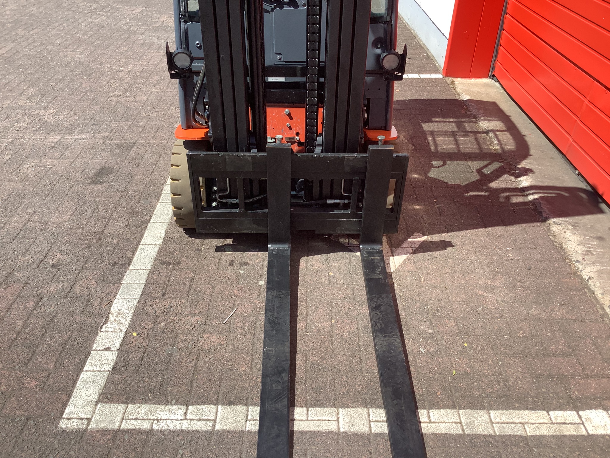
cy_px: 229
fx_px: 546
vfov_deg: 45.4
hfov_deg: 58.4
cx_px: 305
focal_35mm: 31
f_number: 2.4
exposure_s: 1/823
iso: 25
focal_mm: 3.3
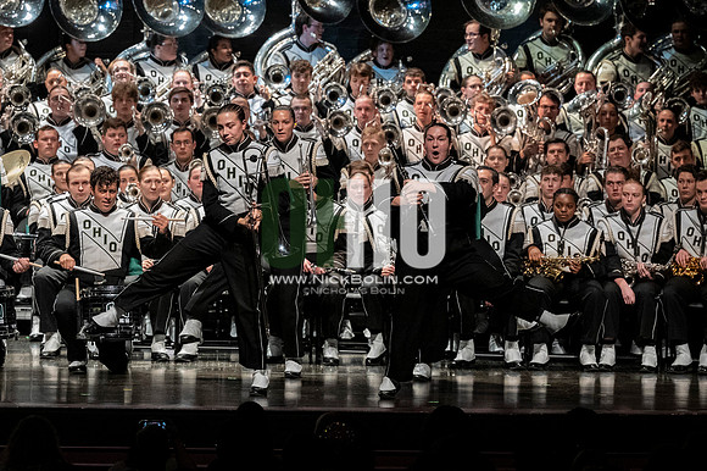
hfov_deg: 9.8
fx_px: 4122
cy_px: 236
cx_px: 354
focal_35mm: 210
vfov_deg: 6.5
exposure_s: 1/500
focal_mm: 140
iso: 4000
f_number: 4
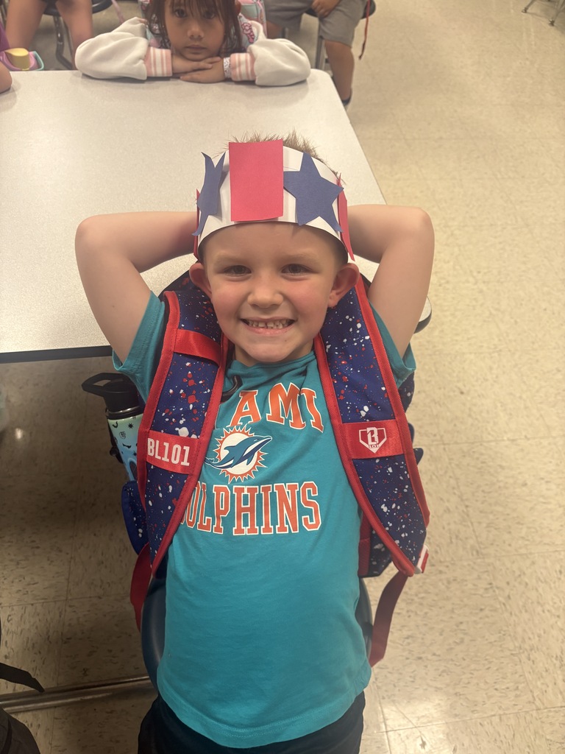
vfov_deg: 67.3
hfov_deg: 53.1
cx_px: 282
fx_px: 566
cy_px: 377
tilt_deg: -50.3
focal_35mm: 26
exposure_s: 1/60
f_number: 1.6
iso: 160
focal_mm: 5.96
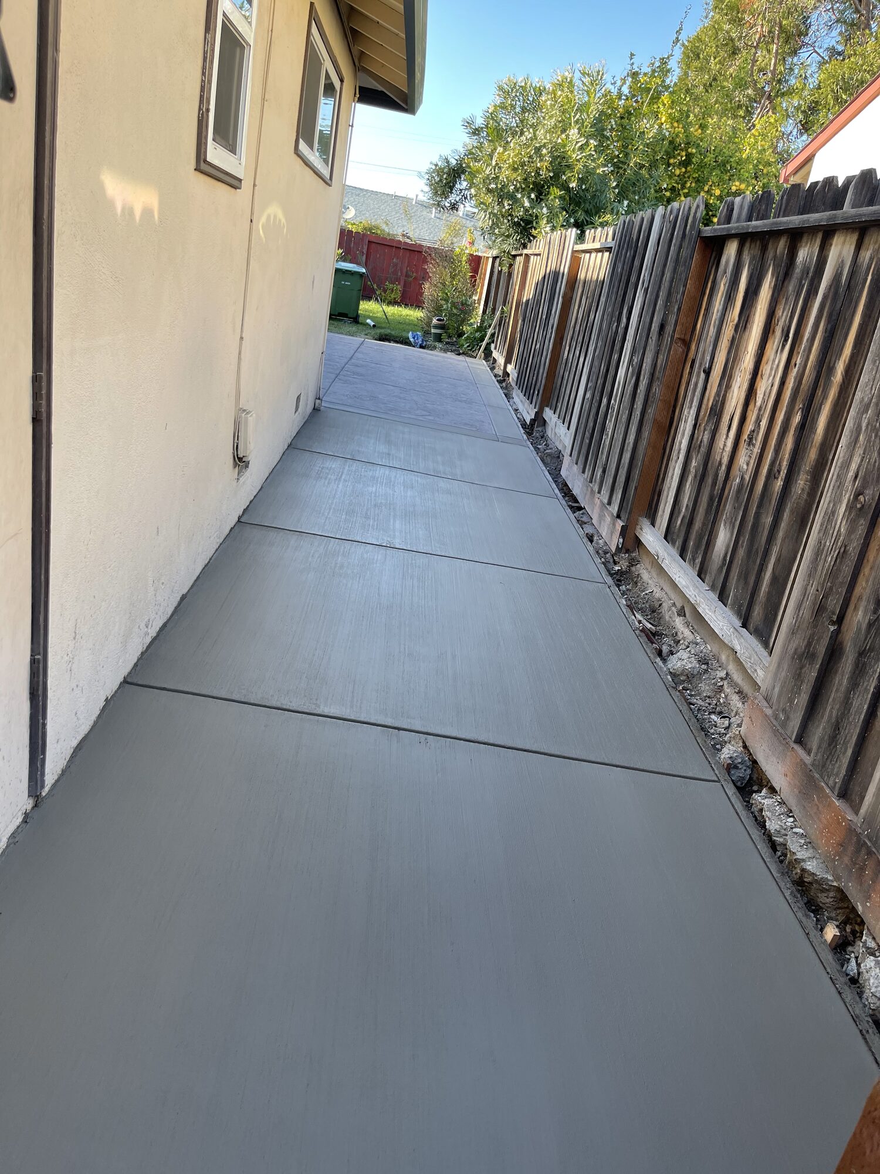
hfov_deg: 53.1
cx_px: 440
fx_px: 881
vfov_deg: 67.3
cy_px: 587
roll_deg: -9.3
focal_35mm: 26
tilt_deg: -17.6
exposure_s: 1/258
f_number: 1.6
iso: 32
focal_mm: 5.1
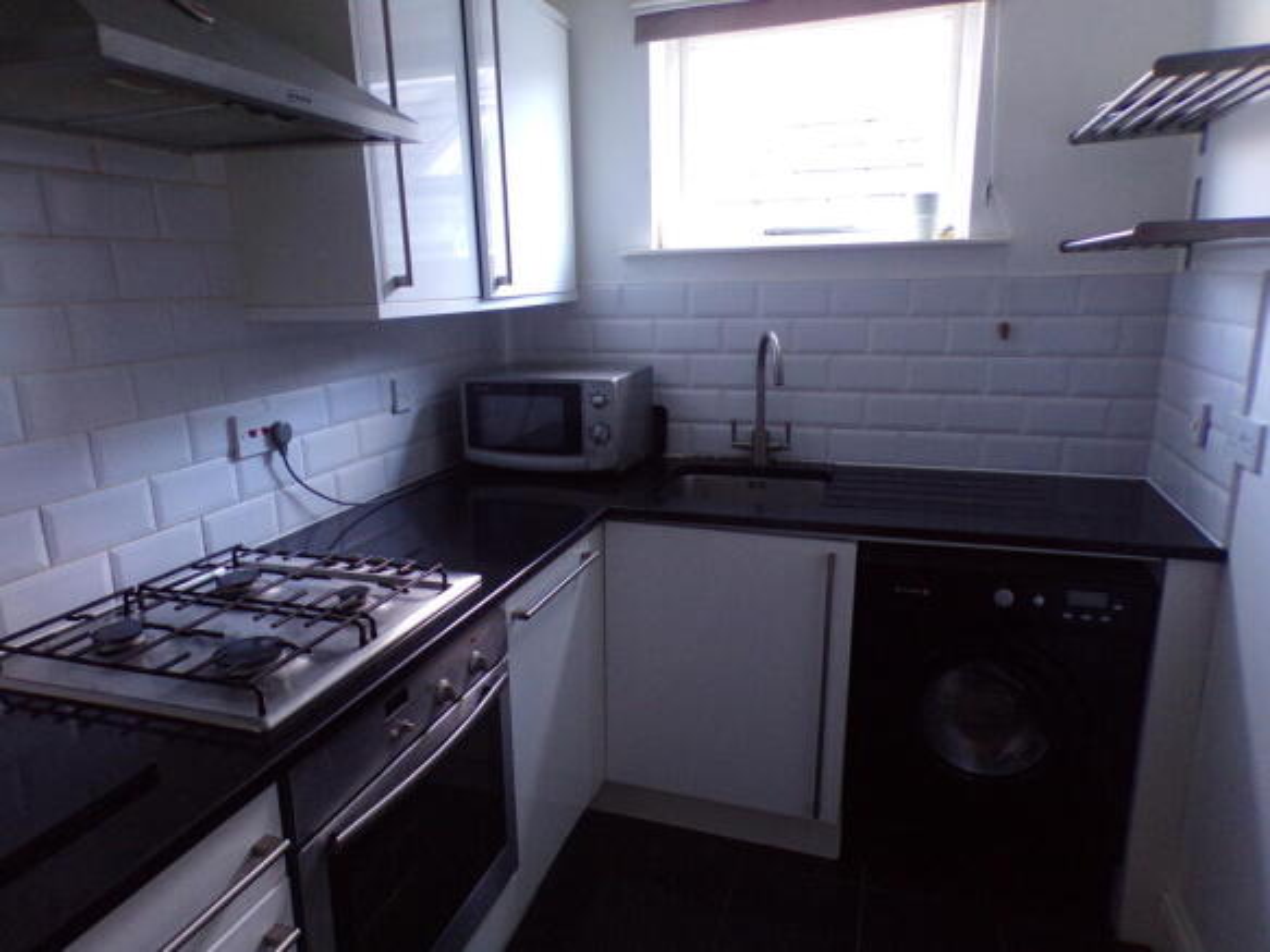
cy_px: 476
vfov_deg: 56.8
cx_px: 635
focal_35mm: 24
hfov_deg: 71.6
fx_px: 880
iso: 258
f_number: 3
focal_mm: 4.3
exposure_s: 1/17
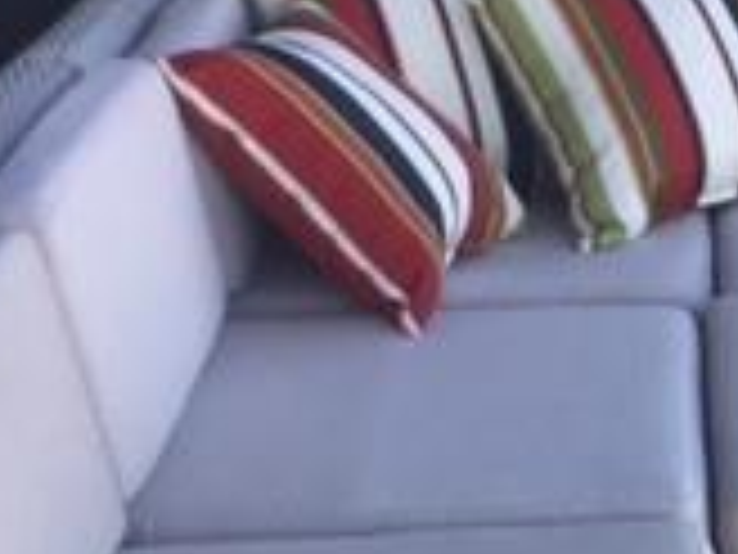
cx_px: 734
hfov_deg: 17.0
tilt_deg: -22.3
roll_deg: +0.8
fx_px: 2409
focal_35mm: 113
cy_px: 527
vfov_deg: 13.0
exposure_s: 1/229
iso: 32
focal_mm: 4.15
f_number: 2.2
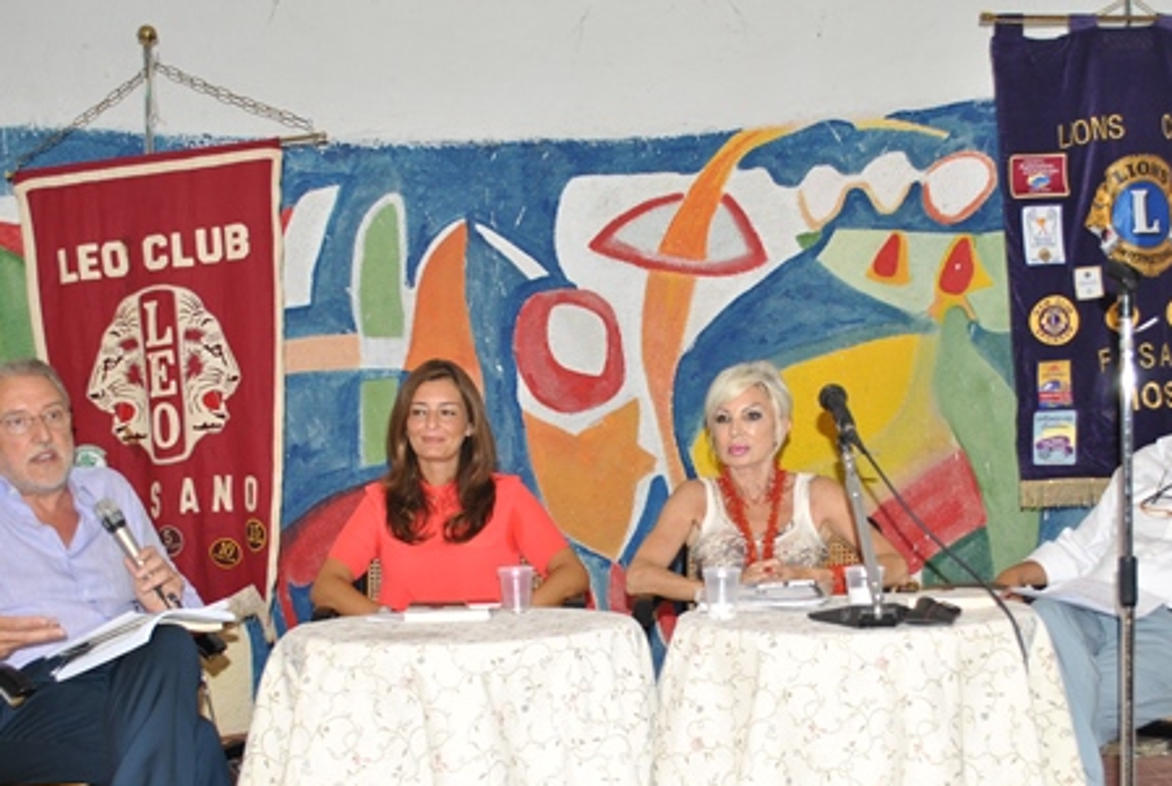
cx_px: 642
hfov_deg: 41.8
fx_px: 1533
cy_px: 533
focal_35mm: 47
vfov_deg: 28.5
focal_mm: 22
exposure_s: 1/60
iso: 200
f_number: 4
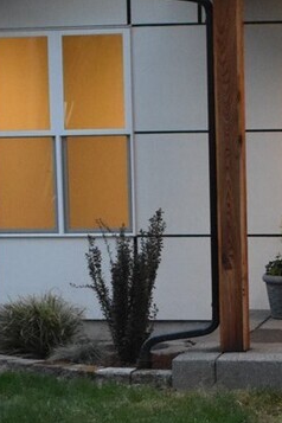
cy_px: 358
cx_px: 329
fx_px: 1422
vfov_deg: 16.8
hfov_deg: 11.1
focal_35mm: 121
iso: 2800
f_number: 3.5
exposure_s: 1/125
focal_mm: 20
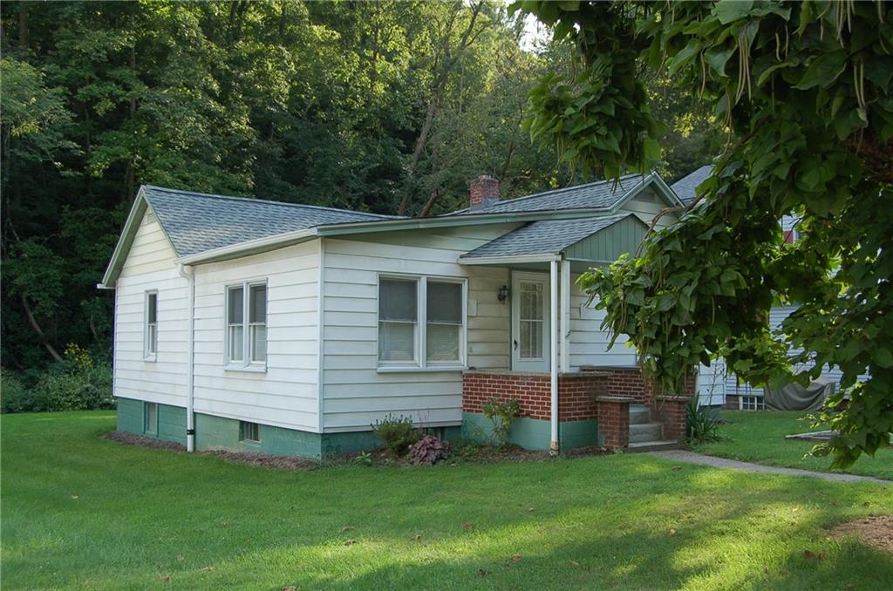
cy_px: 296
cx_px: 446
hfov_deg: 53.2
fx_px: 891
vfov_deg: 36.7
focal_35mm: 36
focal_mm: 24
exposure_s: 1/125
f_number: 5.6
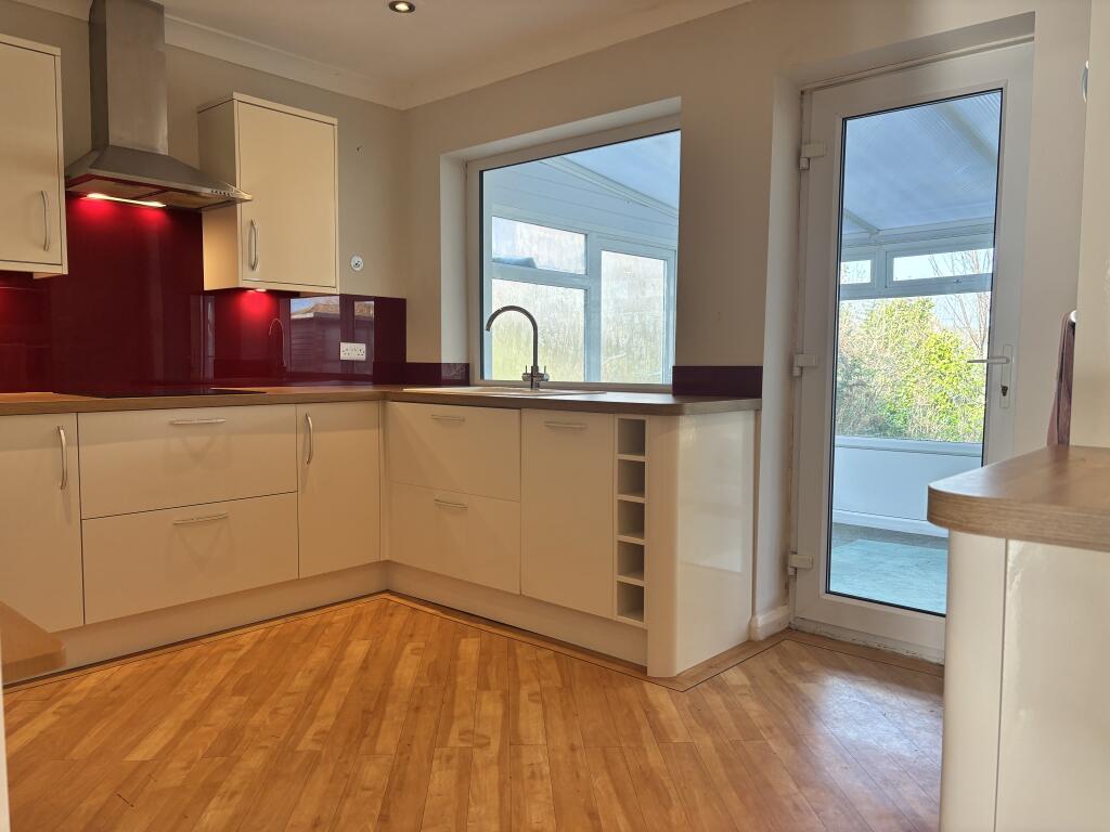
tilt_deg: -4.6
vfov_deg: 53.1
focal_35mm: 26
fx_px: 834
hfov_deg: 67.3
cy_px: 416
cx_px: 555
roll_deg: -0.9
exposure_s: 1/100
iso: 64
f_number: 1.6
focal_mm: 5.96
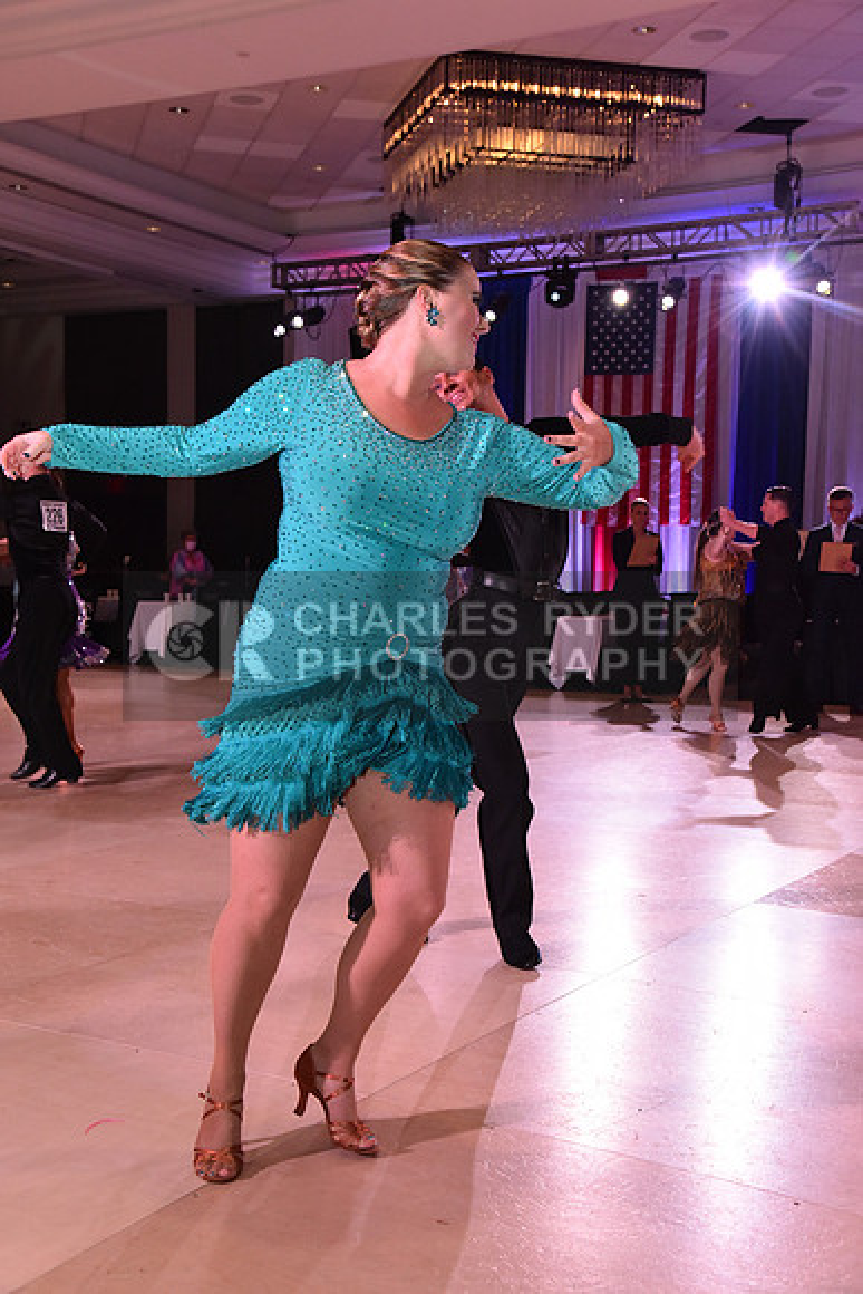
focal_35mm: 46
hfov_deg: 29.3
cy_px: 647
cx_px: 432
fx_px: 1653
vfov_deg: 42.7
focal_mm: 46
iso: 2500
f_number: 7.1
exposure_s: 1/320
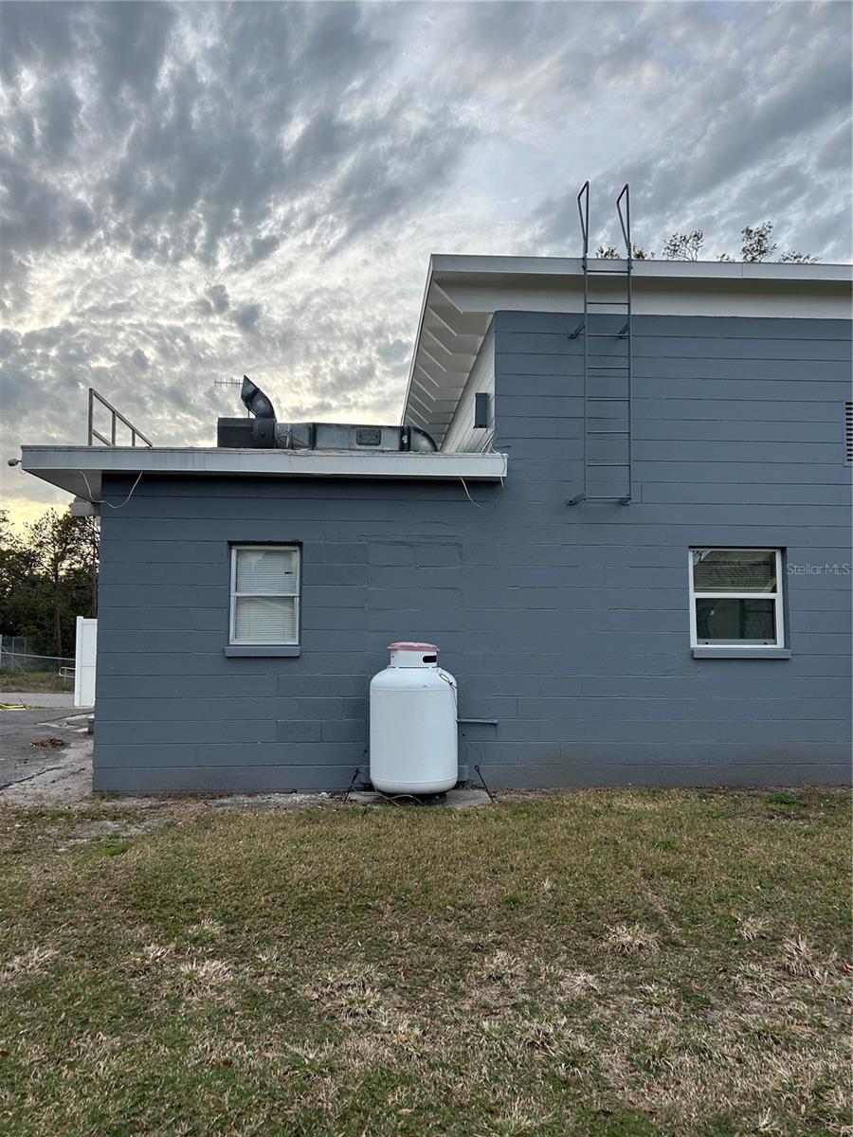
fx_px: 854
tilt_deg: +4.0
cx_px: 426
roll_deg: -0.3
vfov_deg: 67.3
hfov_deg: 53.1
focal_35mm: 26
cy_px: 568
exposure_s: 1/1295
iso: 50
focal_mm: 5.7
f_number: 1.5
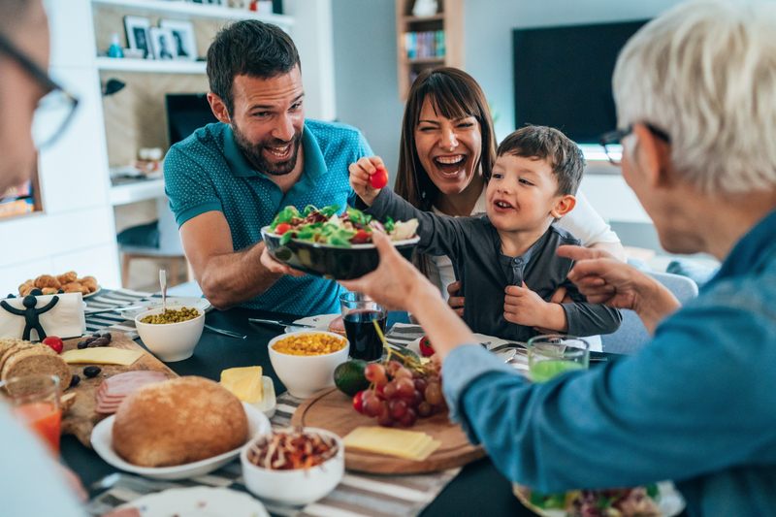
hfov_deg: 54.4
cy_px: 258
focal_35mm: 35
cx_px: 388
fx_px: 754
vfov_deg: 37.8
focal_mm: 35
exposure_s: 1/125
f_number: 2
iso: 4000
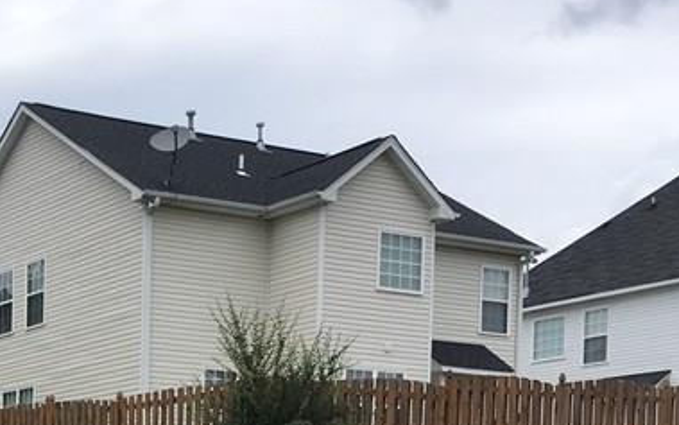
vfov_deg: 14.7
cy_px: 624
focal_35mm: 83
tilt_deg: -2.4
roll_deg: -1.5
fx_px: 1536
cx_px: -2
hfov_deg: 23.8
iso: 25
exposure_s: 1/1748
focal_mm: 4.15
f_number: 2.2
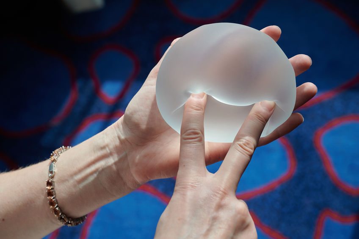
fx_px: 697
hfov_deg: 28.9
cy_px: 120
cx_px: 180
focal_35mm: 70
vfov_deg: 19.4
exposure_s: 1/1000
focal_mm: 70
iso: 1000
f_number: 6.3
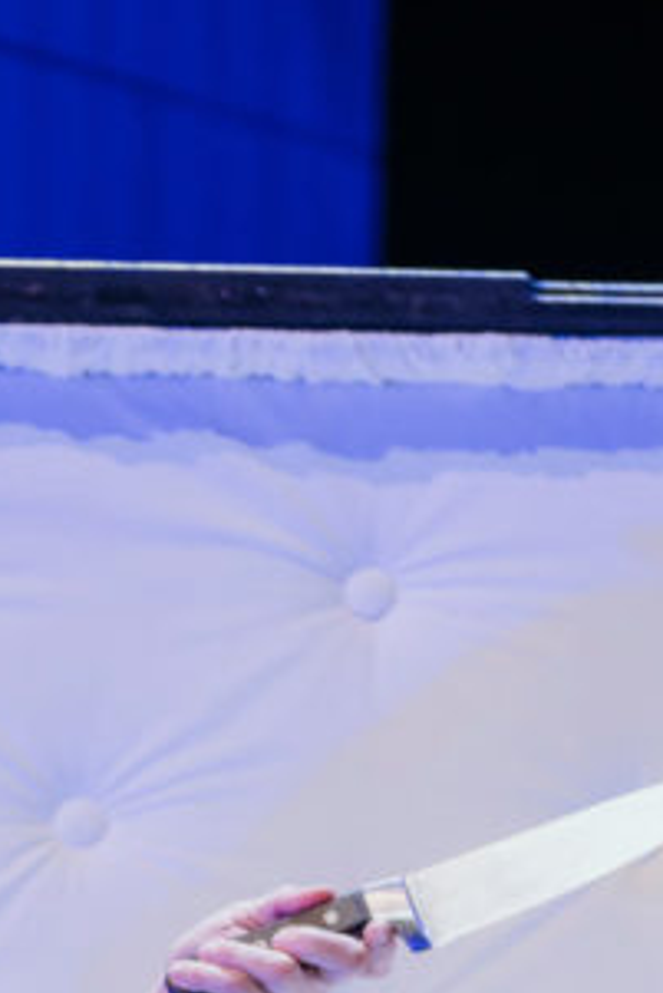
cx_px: -315
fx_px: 11837
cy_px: 1290
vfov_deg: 4.8
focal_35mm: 429
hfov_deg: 3.2
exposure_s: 1/200
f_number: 2.8
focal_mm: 126
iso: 2000
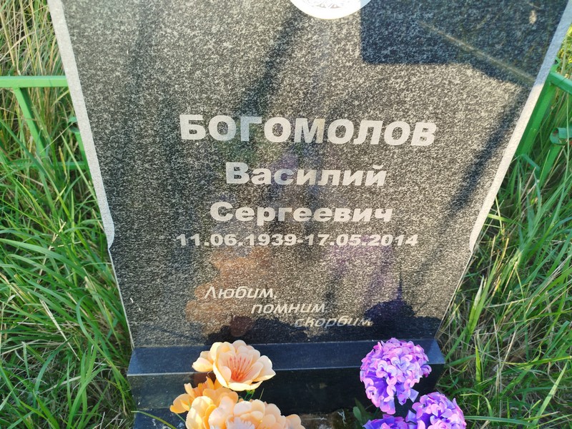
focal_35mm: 24
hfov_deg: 71.6
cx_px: 286
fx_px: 397
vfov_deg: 56.8
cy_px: 214
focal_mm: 5.31
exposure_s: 1/145
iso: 50
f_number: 1.7
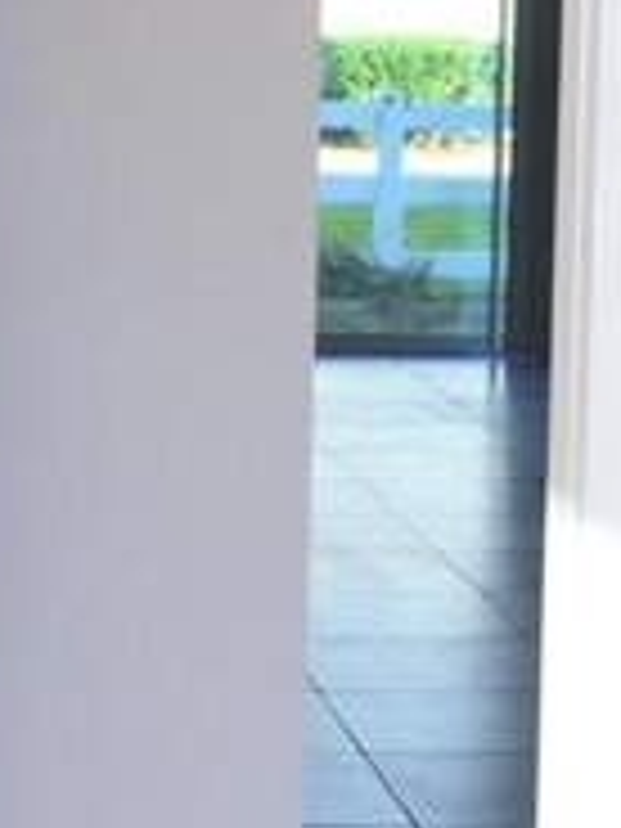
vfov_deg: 11.7
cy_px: 212
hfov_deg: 8.8
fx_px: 4018
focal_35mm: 168
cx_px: 158
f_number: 2.2
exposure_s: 1/166
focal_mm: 4.15
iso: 32
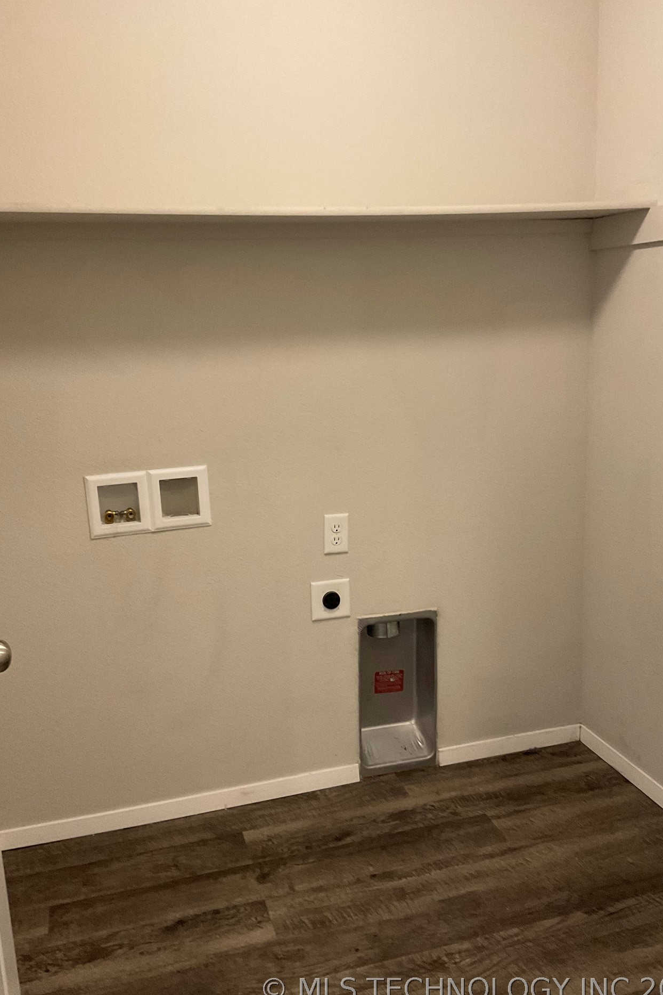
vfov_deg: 60.3
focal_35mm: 31
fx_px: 856
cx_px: 337
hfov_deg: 42.3
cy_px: 501
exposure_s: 1/60
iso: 200
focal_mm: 3
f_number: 1.8
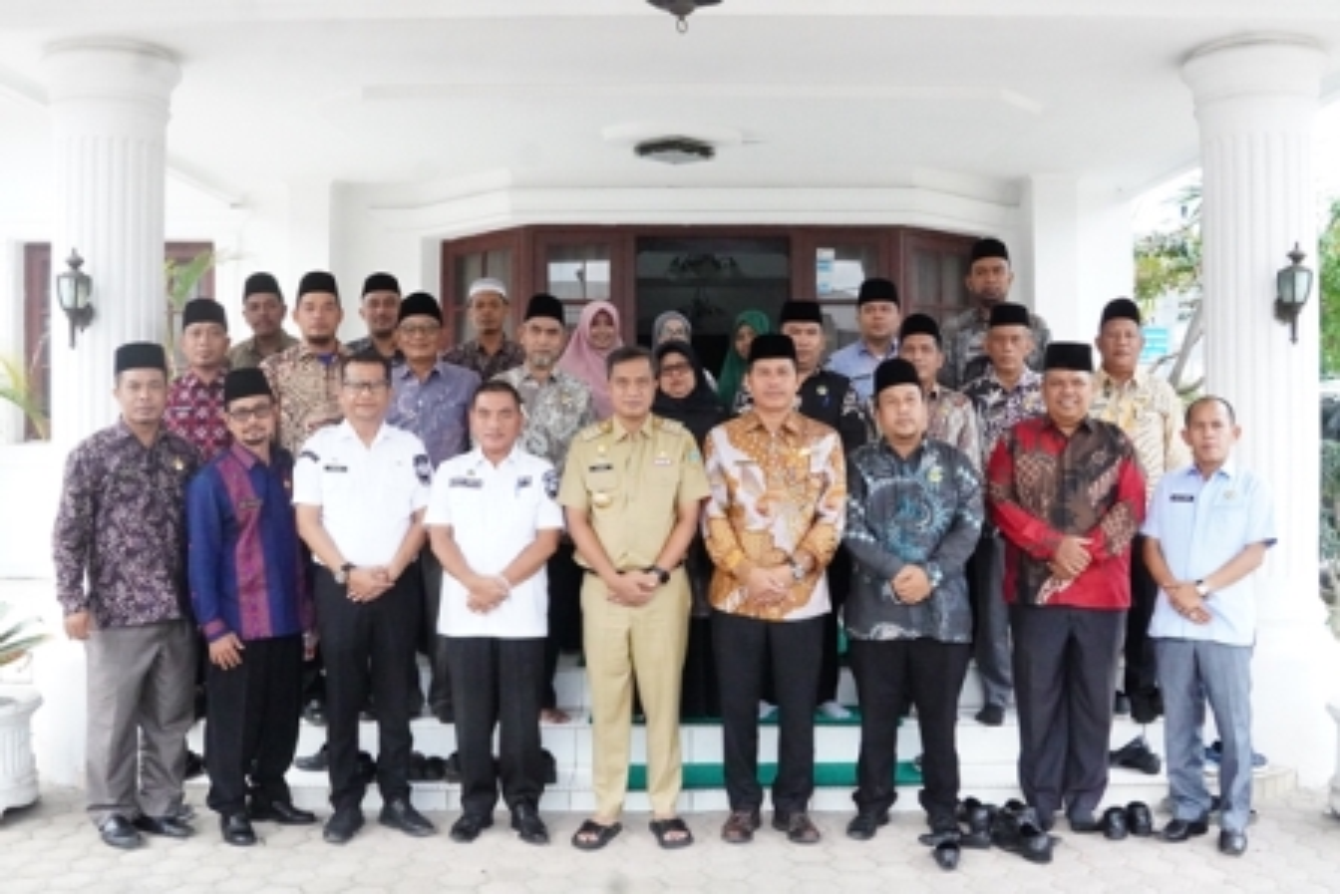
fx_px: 1340
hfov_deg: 53.1
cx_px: 670
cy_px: 447
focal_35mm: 36
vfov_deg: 36.9
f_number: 9
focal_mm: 24
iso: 16000
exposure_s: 1/2000
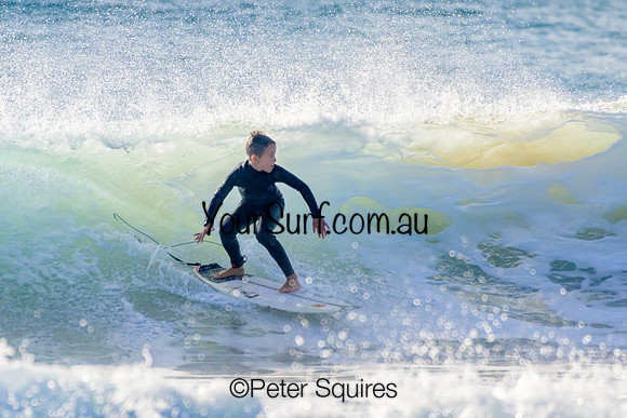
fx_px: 17420
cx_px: 314
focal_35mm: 1000
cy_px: 209
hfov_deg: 2.1
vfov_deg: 1.4
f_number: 11
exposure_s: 1/2000
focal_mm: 1000
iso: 1000
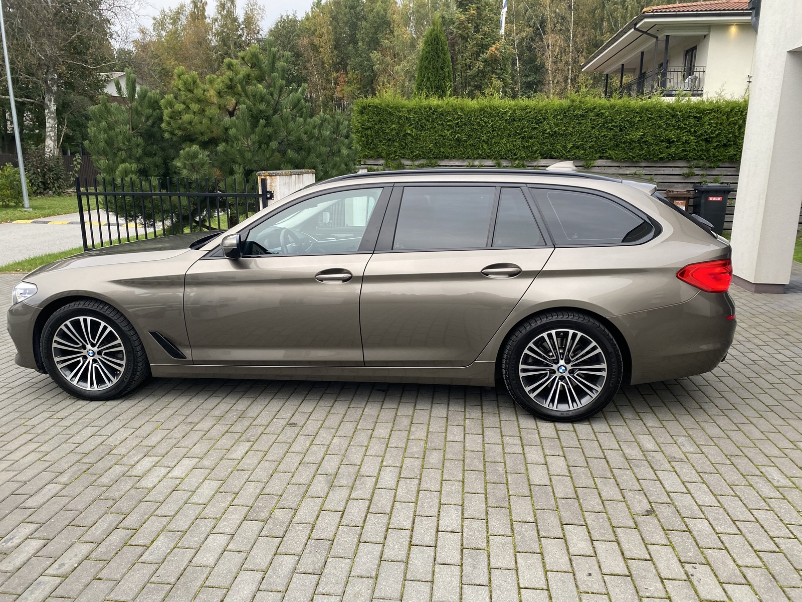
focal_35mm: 26
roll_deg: +0.3
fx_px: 602
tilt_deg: -12.1
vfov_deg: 53.1
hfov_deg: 67.3
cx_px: 401
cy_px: 301
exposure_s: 1/121
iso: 125
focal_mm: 4.25
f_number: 1.8
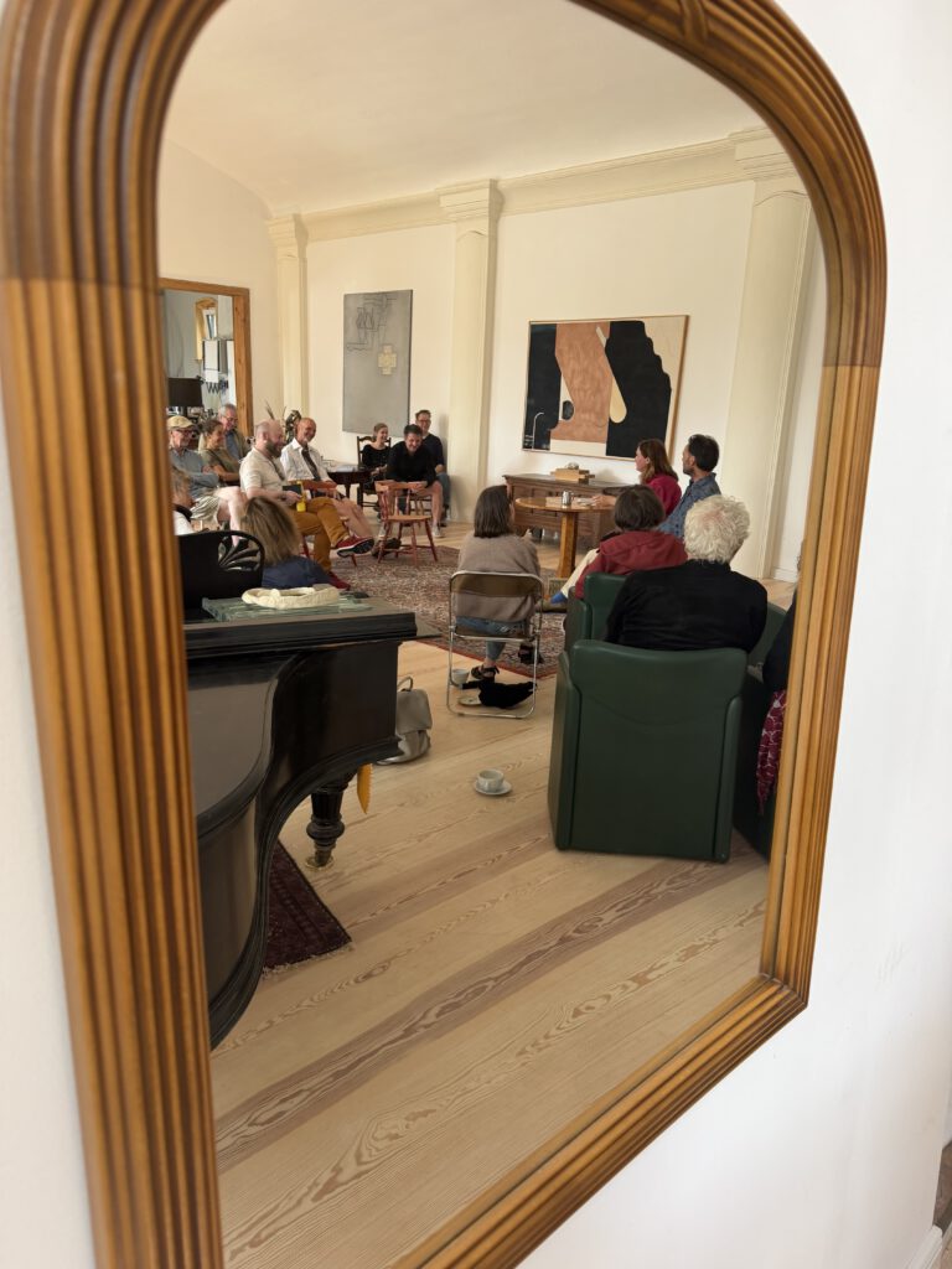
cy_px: 634
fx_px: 880
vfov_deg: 71.6
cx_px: 476
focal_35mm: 24
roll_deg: +0.2
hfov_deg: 56.8
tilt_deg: -12.7
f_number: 1.78
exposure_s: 1/121
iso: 160
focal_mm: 6.76
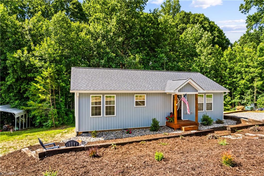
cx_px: 132
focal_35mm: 22
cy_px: 88
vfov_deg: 57.1
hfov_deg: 78.6
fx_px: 161
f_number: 2.8
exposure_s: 1/350
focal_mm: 8.38
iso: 100
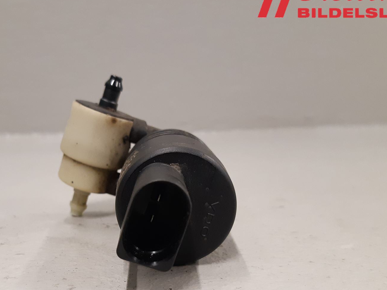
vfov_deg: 34.8
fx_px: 458
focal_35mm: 41
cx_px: 136
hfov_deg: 45.2
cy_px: 196
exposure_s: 1/50
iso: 200
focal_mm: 3.93
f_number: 1.7
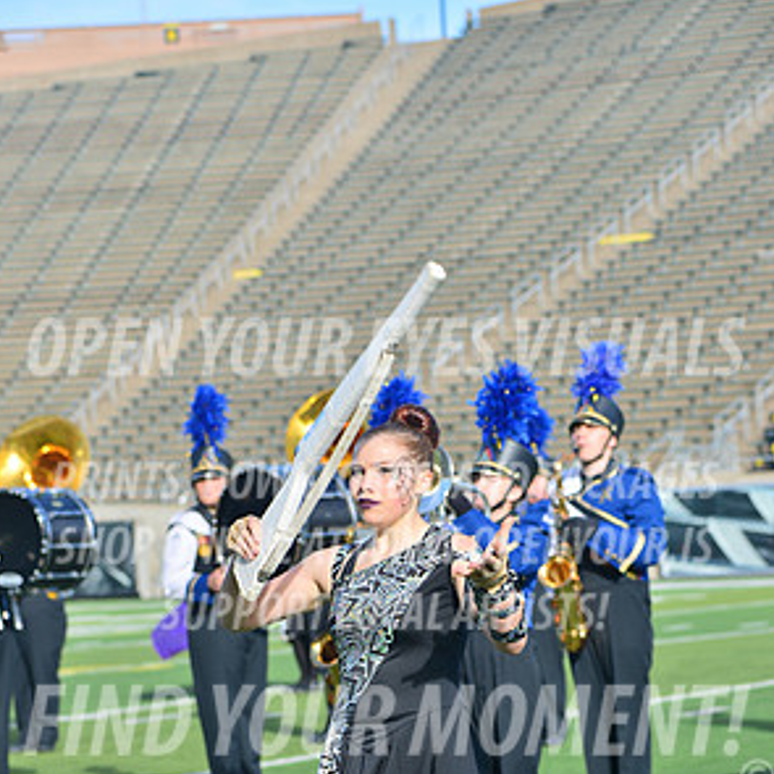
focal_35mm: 136
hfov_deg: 12.8
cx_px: 384
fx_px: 3440
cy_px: 540
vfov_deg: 12.8
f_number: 5.6
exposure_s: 1/640
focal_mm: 105
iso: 125
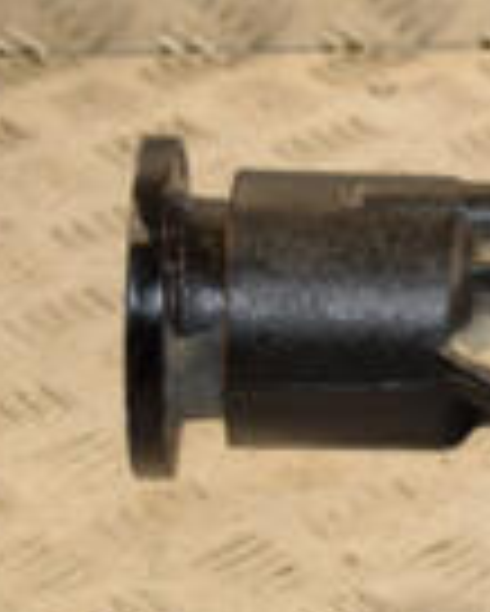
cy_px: 248
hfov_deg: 7.0
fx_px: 3821
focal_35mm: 211
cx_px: 1101
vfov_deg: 9.1
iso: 800
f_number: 5
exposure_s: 1/160
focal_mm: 34
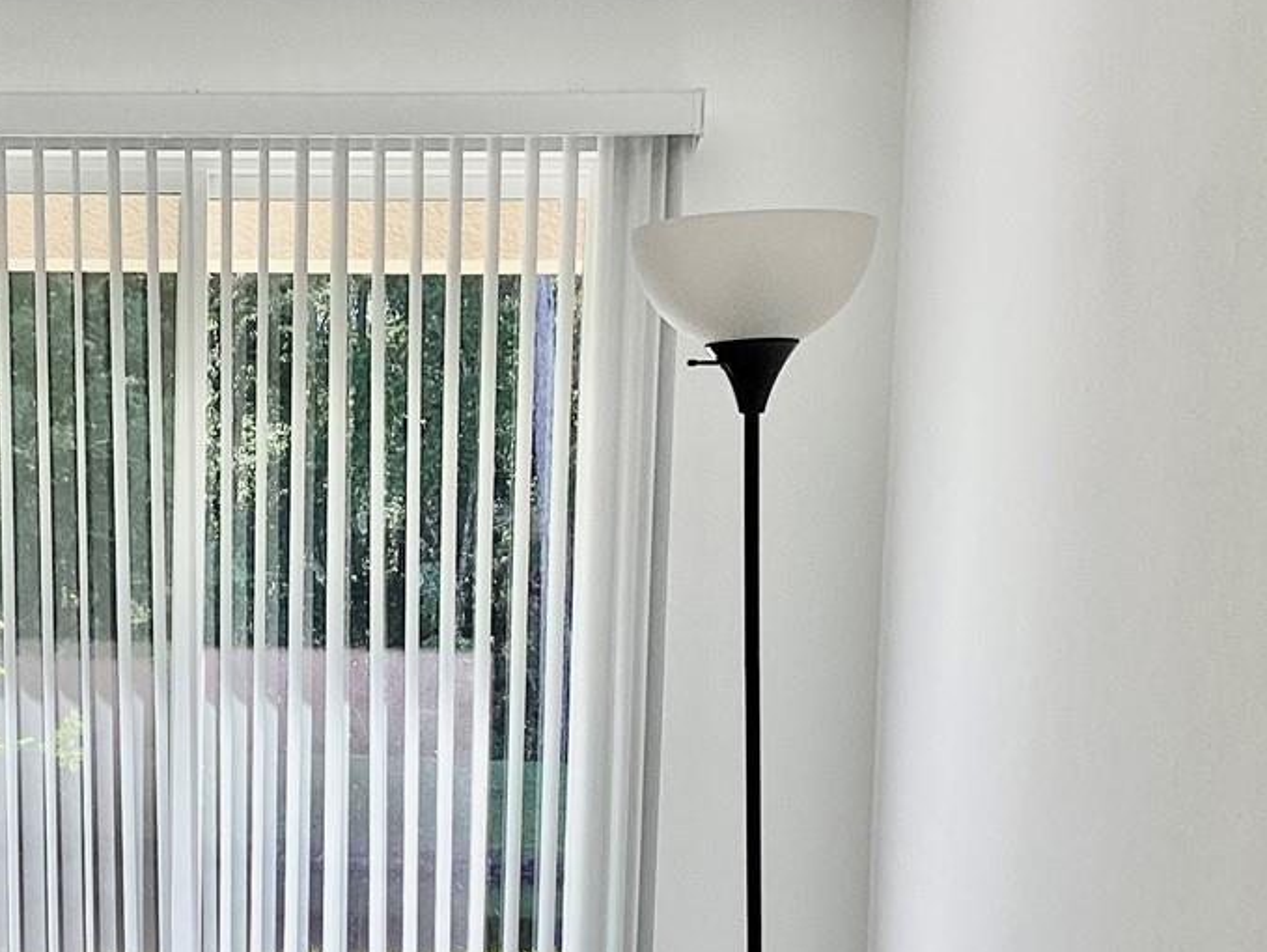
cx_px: 226
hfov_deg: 26.1
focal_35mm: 73
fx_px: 2673
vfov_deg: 19.7
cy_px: 915
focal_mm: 3.3
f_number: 2.4
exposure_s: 1/120
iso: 25
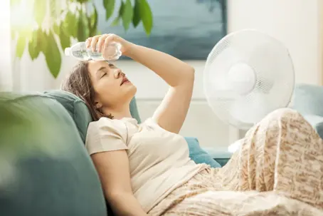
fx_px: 763
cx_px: 162
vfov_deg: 16.1
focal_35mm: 85
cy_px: 108
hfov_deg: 23.9
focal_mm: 85
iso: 100
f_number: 2.8
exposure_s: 1/80
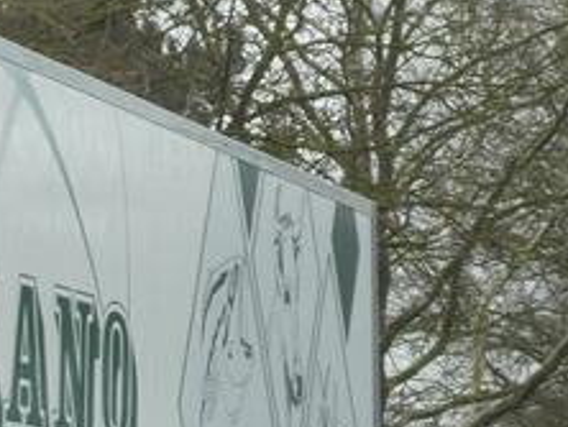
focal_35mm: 544
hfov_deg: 3.6
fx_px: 8936
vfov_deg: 2.7
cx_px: -448
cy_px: 550
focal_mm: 27.1
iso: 80
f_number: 5.4
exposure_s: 1/80
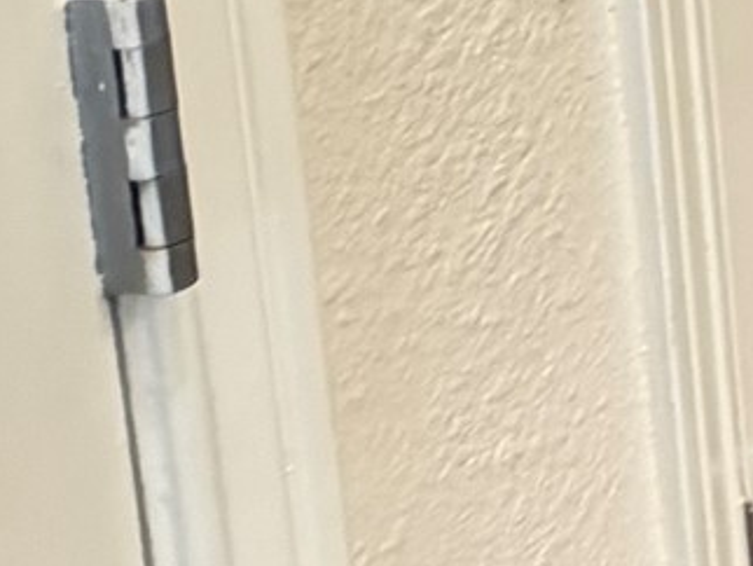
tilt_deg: -5.7
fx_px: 1937
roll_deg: -0.6
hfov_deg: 13.8
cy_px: -627
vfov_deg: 13.7
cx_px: 1899
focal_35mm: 89
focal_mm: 2.22
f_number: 2.2
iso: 800
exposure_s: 1/60
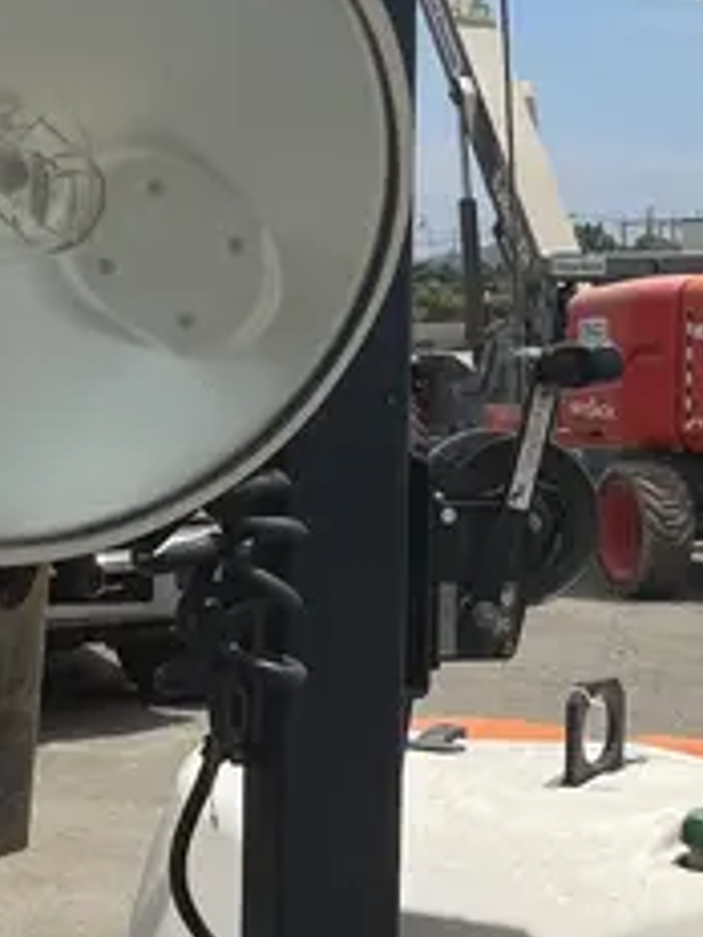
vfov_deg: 23.5
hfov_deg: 17.5
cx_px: 731
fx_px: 2220
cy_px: 753
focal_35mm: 82
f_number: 1.6
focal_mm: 4.2
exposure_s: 1/7813
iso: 32
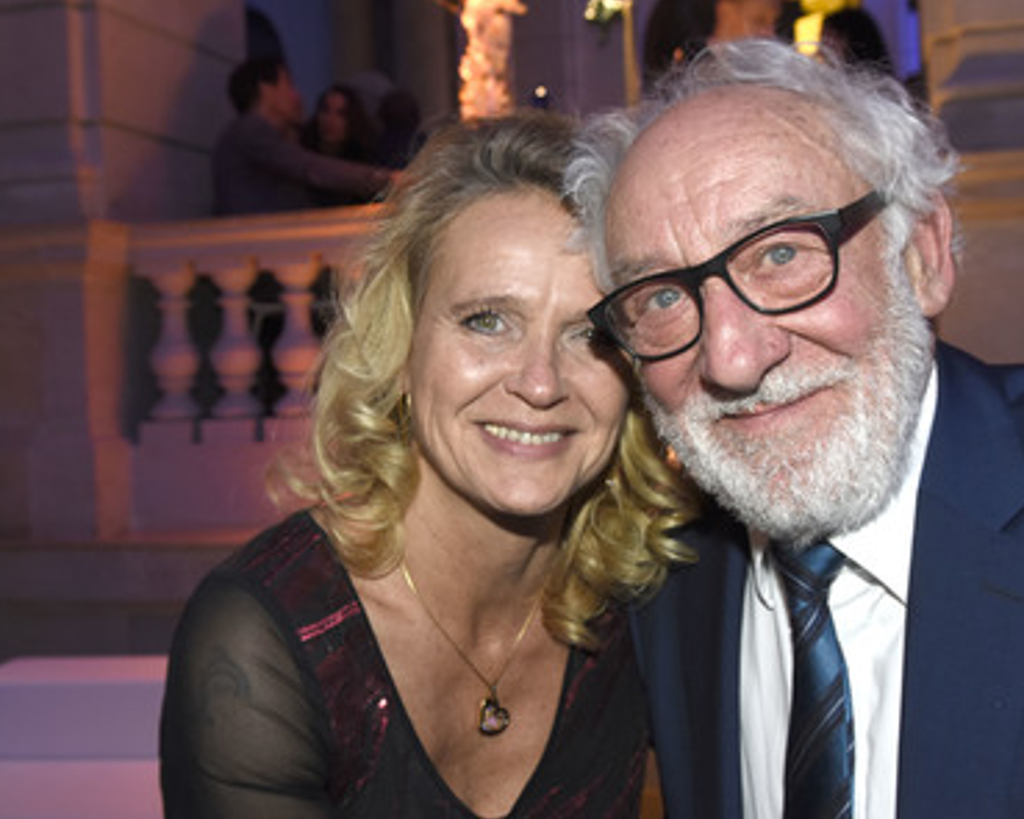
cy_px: 414
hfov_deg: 46.0
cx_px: 615
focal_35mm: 40
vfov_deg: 37.7
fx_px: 1199
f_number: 5
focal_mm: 23
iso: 640
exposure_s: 1/40
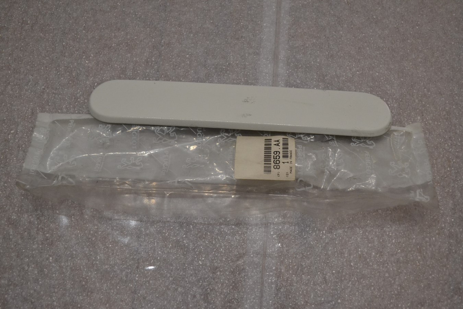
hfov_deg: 53.1
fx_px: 463
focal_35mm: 36
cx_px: 232
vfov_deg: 36.9
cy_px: 154
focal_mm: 24
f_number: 4
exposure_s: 1/60
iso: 2000
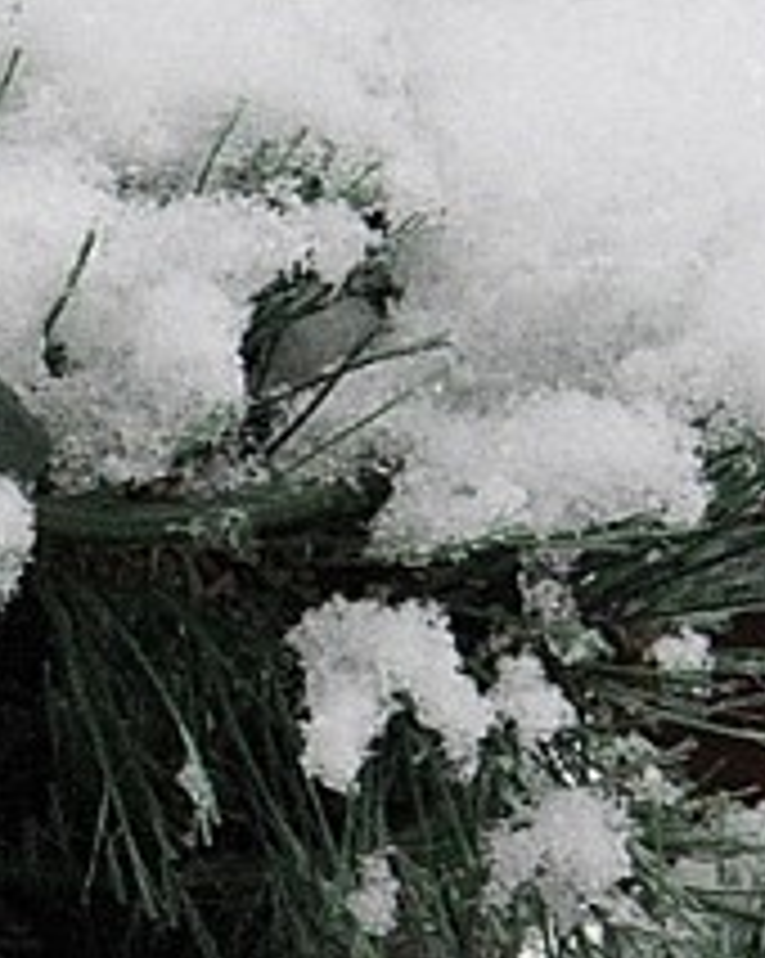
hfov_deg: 1.9
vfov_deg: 2.4
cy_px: 904
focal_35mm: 806
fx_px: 22832
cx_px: -122
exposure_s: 1/320
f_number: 9
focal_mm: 75
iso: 1000
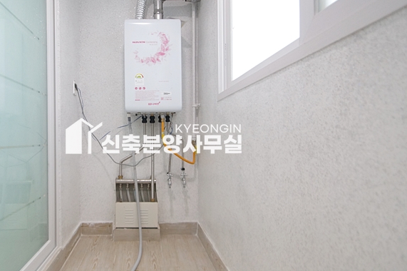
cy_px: 133
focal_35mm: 21
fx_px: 237
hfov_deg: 79.8
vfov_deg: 59.4
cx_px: 153
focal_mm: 10
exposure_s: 1/80
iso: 800
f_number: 3.5
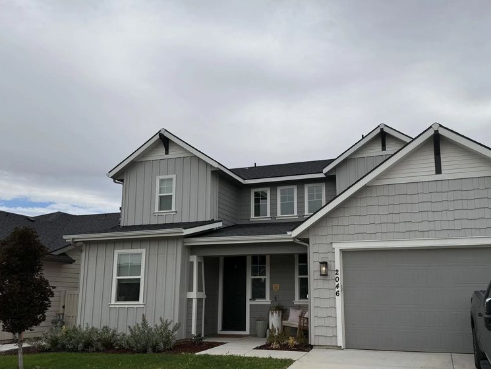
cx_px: 267
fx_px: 468
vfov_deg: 42.9
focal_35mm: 33
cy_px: 211
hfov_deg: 55.3
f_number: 1.78
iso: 80
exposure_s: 1/6173
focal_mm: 6.76
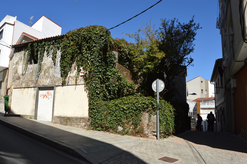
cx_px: 124
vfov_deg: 45.6
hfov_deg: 64.6
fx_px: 195
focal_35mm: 28
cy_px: 82
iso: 100
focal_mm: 19
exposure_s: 1/200
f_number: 9
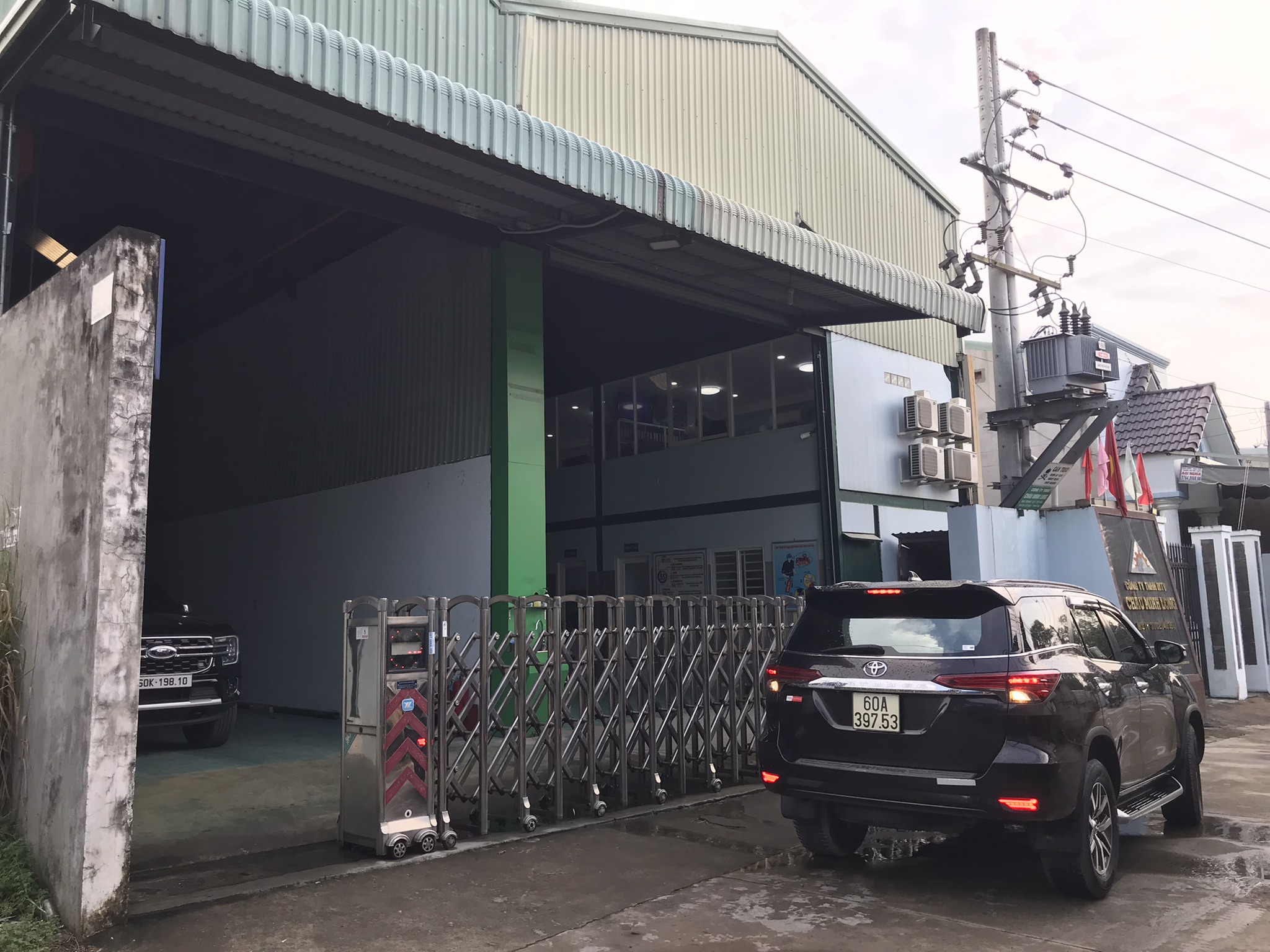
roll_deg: +1.9
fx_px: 1027
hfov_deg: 63.4
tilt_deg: +9.8
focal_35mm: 28
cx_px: 635
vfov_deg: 49.7
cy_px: 476
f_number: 1.8
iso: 20
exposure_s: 1/225
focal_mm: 3.99
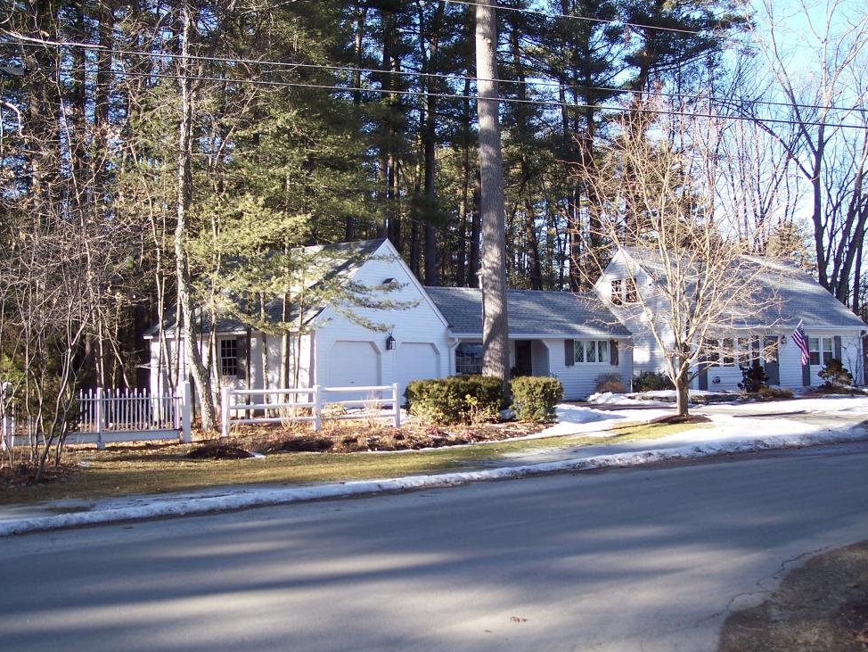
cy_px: 313
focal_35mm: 41
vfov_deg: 35.1
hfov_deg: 45.8
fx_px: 1028
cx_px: 433
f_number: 3.4
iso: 100
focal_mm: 8
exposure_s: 1/250
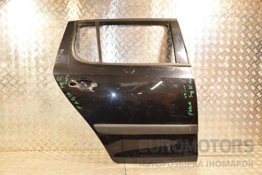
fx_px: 240
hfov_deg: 57.2
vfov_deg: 40.0
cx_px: 131
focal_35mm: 33
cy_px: 88
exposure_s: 1/100
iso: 800
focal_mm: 22
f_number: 5
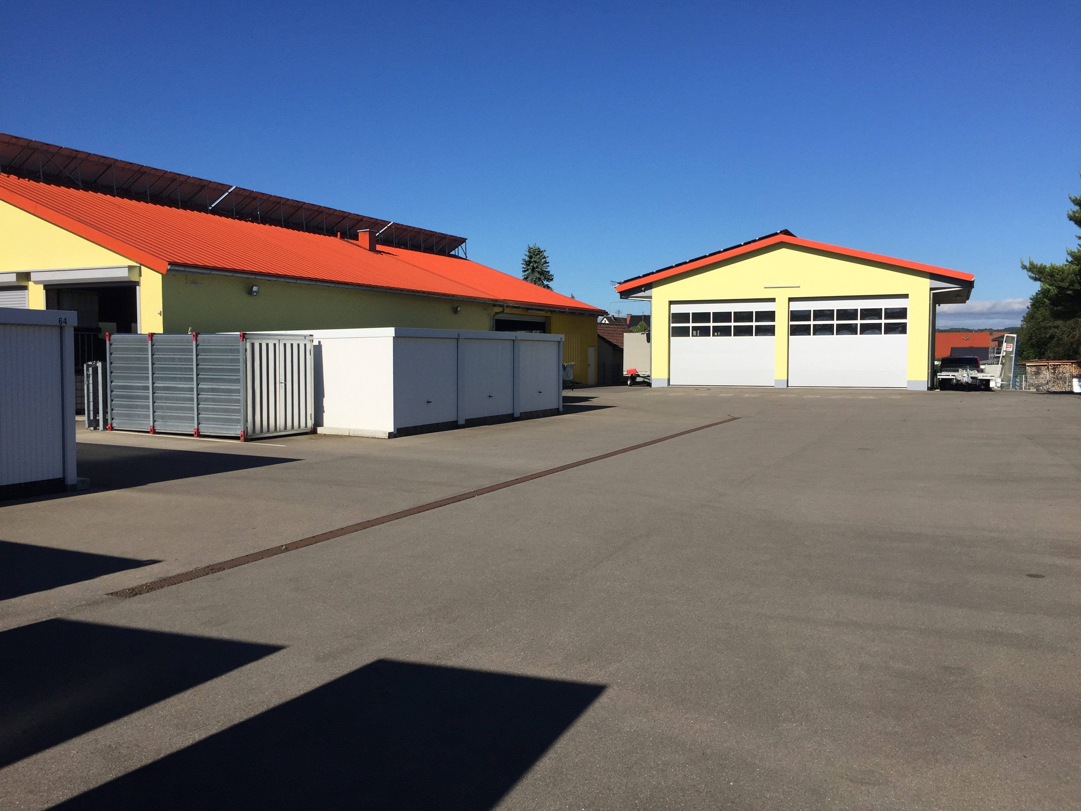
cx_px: 540
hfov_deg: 61.7
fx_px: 906
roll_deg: -1.0
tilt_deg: -3.8
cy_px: 406
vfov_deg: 48.2
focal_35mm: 29
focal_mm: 4.15
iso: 32
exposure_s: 1/3597
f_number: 2.2
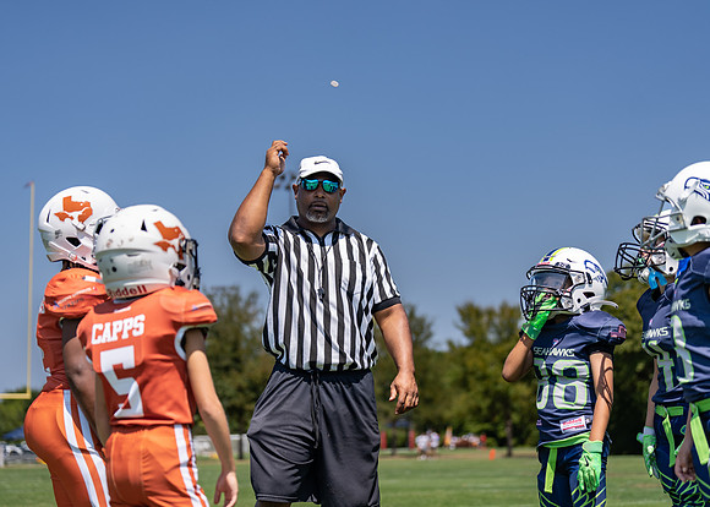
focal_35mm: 77
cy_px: 254
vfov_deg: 18.5
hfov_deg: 25.7
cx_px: 355
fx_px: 1556
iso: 100
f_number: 2.8
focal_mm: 70
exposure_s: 1/1600
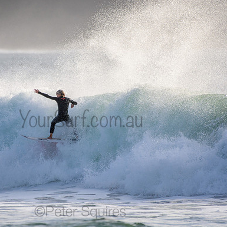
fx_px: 7130
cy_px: 114
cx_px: 80
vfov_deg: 1.8
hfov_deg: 1.8
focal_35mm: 961
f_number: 5.6
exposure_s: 1/2000
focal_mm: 500
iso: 320
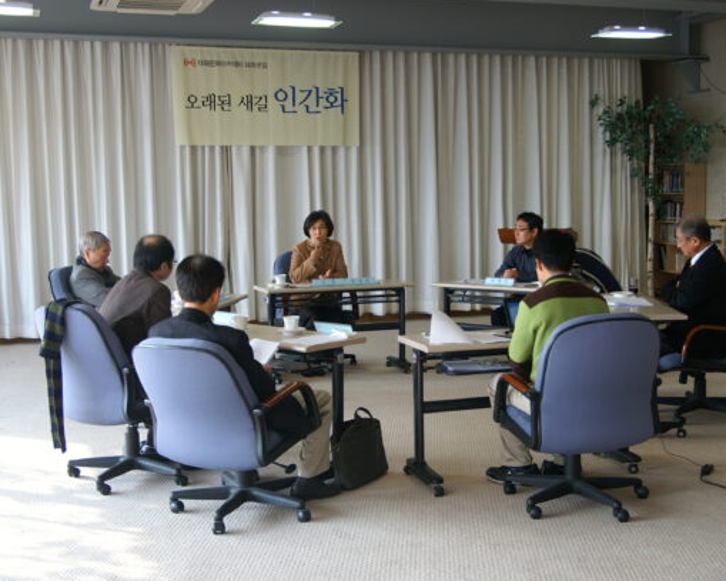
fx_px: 988
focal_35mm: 46
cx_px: 387
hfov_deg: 40.3
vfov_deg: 32.7
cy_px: 288
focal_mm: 26
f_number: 3.5
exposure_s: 1/50
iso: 100
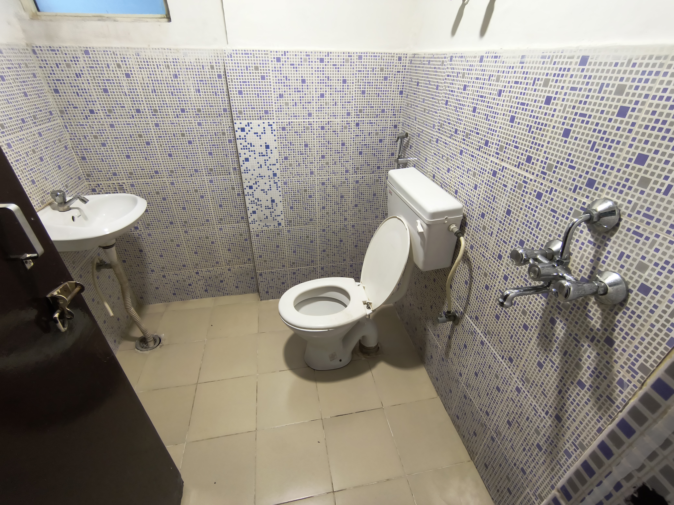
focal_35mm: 12
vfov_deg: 94.5
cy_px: 252
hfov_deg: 110.5
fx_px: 234
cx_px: 337
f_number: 2.2
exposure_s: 1/33.3
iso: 571
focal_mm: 2.13
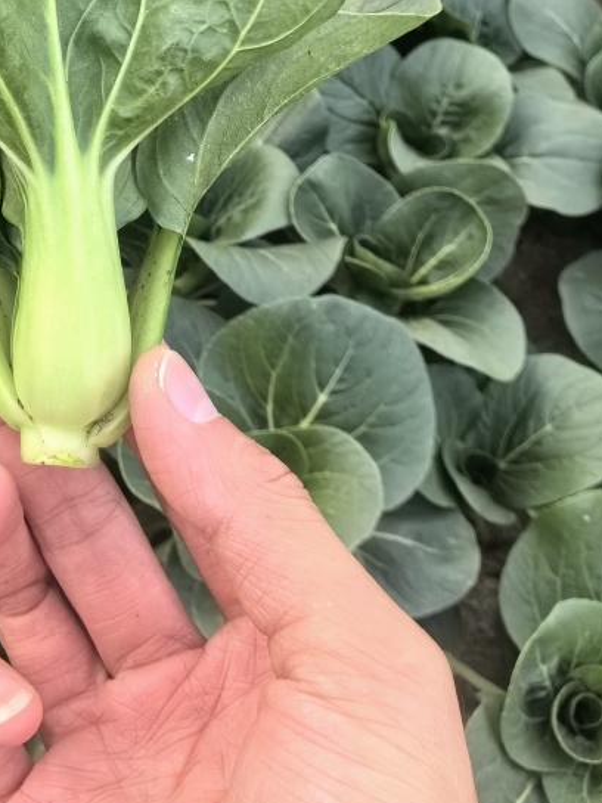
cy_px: 125
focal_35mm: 53
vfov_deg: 34.7
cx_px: 21
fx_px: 1229
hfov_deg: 26.3
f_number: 4
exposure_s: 1/100
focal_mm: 5.75
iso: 640
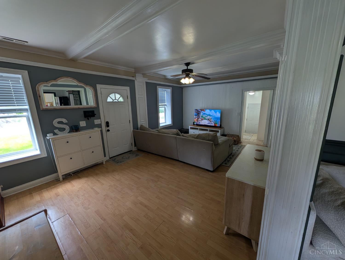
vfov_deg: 94.6
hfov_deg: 110.5
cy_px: 130
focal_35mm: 12
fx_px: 120
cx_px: 172
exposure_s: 1/120
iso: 77
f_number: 1.7
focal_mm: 2.02
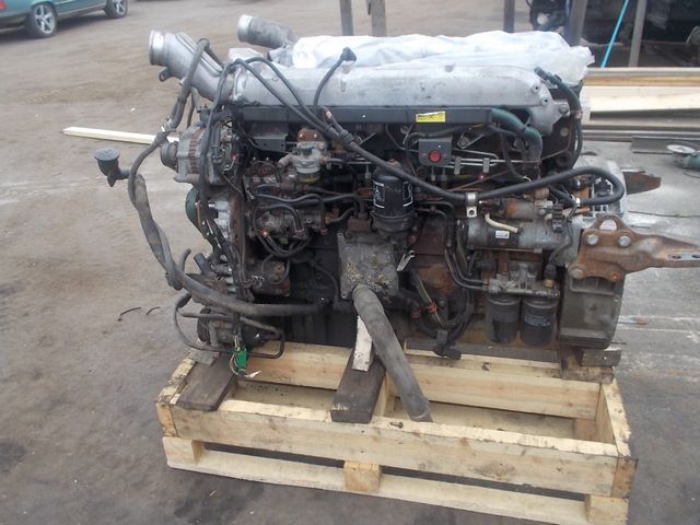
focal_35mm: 29
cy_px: 262
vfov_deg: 48.2
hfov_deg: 61.7
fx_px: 586
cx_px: 350
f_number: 3.3
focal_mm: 4.1
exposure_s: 1/160
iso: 80
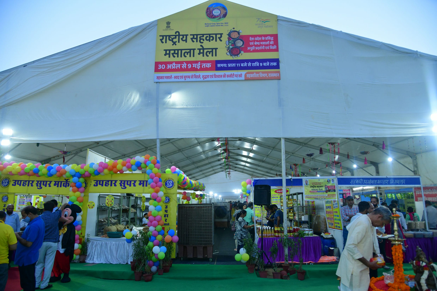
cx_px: 218
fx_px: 291
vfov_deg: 53.1
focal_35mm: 24
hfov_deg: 73.7
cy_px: 146
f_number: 5
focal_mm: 24
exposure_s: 1/200
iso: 1250
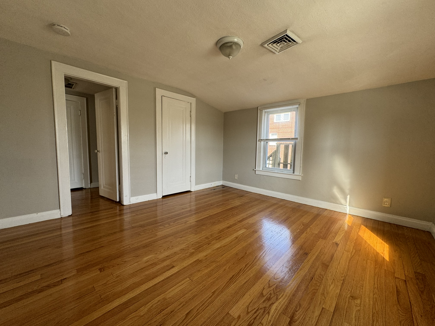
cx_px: 218
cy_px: 163
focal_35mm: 14
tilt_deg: -5.6
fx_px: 176
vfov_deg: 85.7
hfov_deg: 102.1
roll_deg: -0.8
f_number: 2.2
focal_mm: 2.22
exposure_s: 1/99
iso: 125
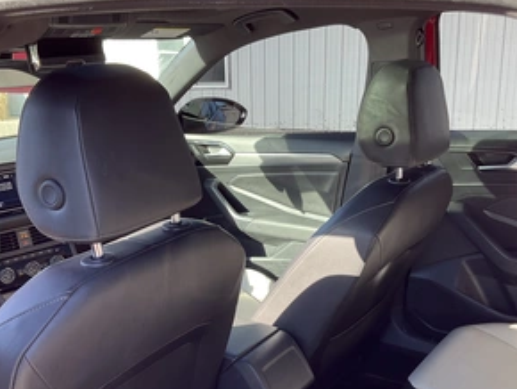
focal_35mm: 40
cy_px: 241
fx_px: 598
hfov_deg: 46.8
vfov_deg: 35.8
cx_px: 251
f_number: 1.8
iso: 25
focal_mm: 3
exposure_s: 1/122
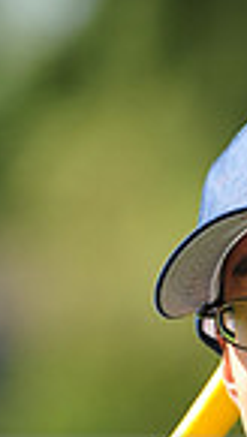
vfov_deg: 2.6
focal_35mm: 836
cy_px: 476
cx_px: 268
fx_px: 9695
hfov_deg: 1.5
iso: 200
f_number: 4.5
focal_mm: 200
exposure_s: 1/800
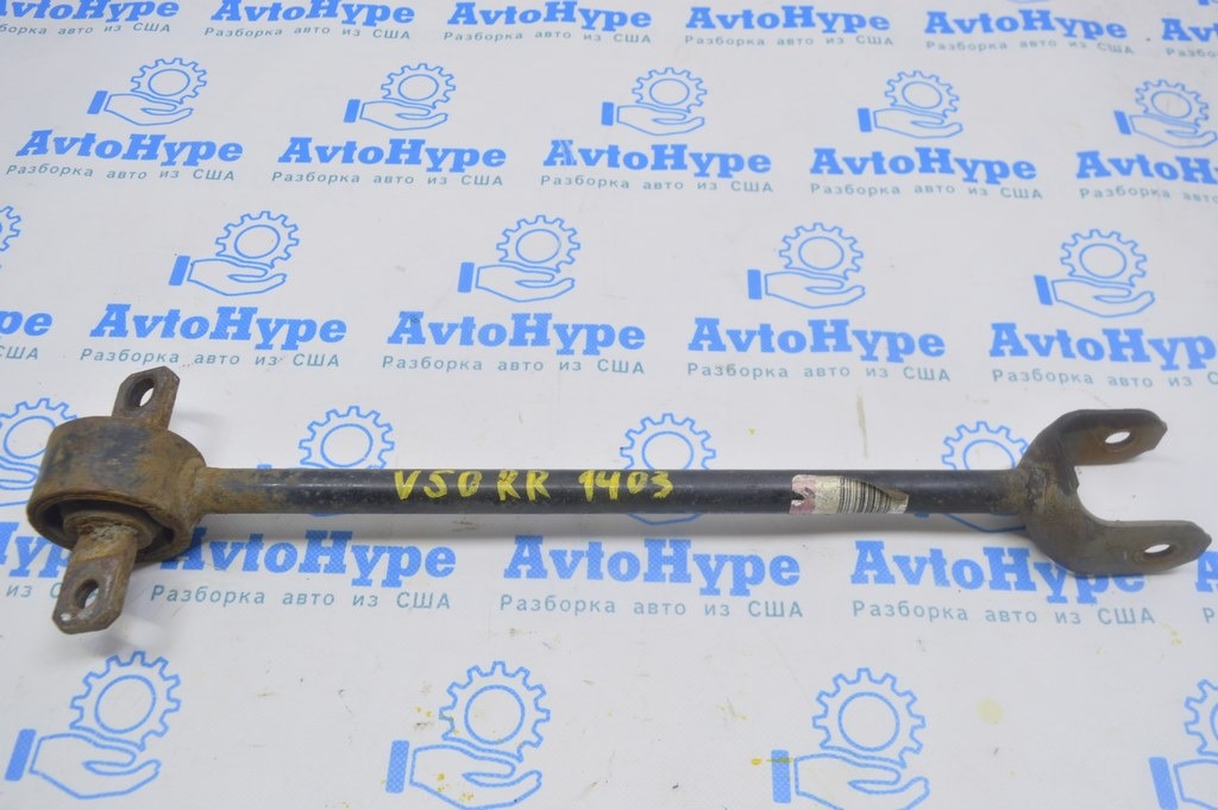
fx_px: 1065
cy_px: 405
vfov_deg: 41.6
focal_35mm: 32
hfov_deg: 59.5
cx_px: 609
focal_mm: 21
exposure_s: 1/20
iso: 400
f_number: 5.6
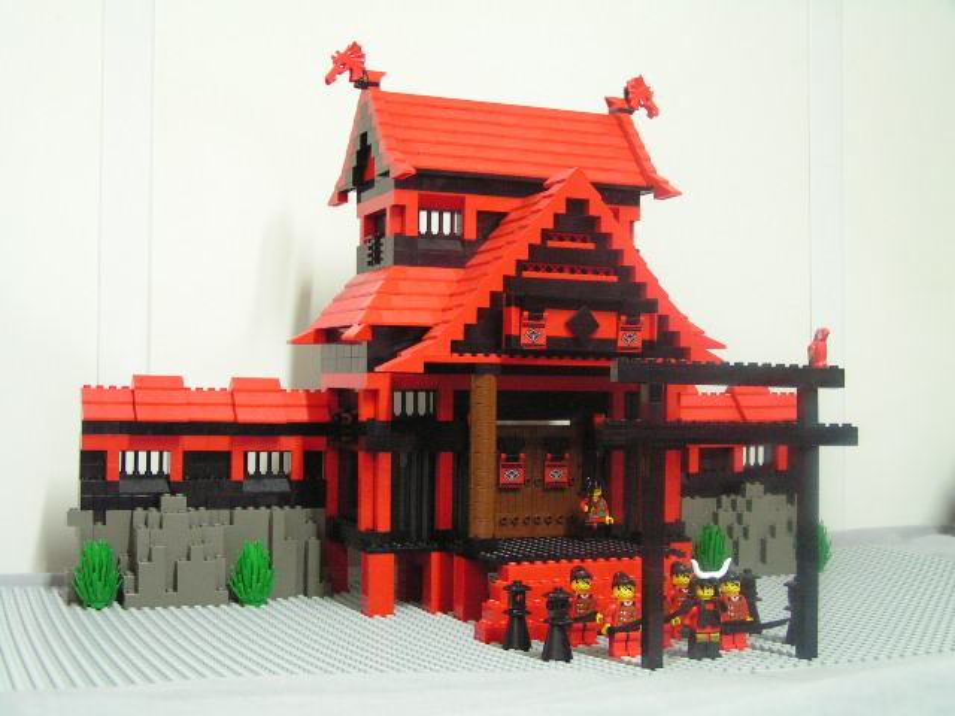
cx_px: 478
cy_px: 358
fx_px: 1297
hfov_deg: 40.4
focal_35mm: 47
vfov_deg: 30.9
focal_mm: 7.8
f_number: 2.8
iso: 200
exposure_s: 1/3
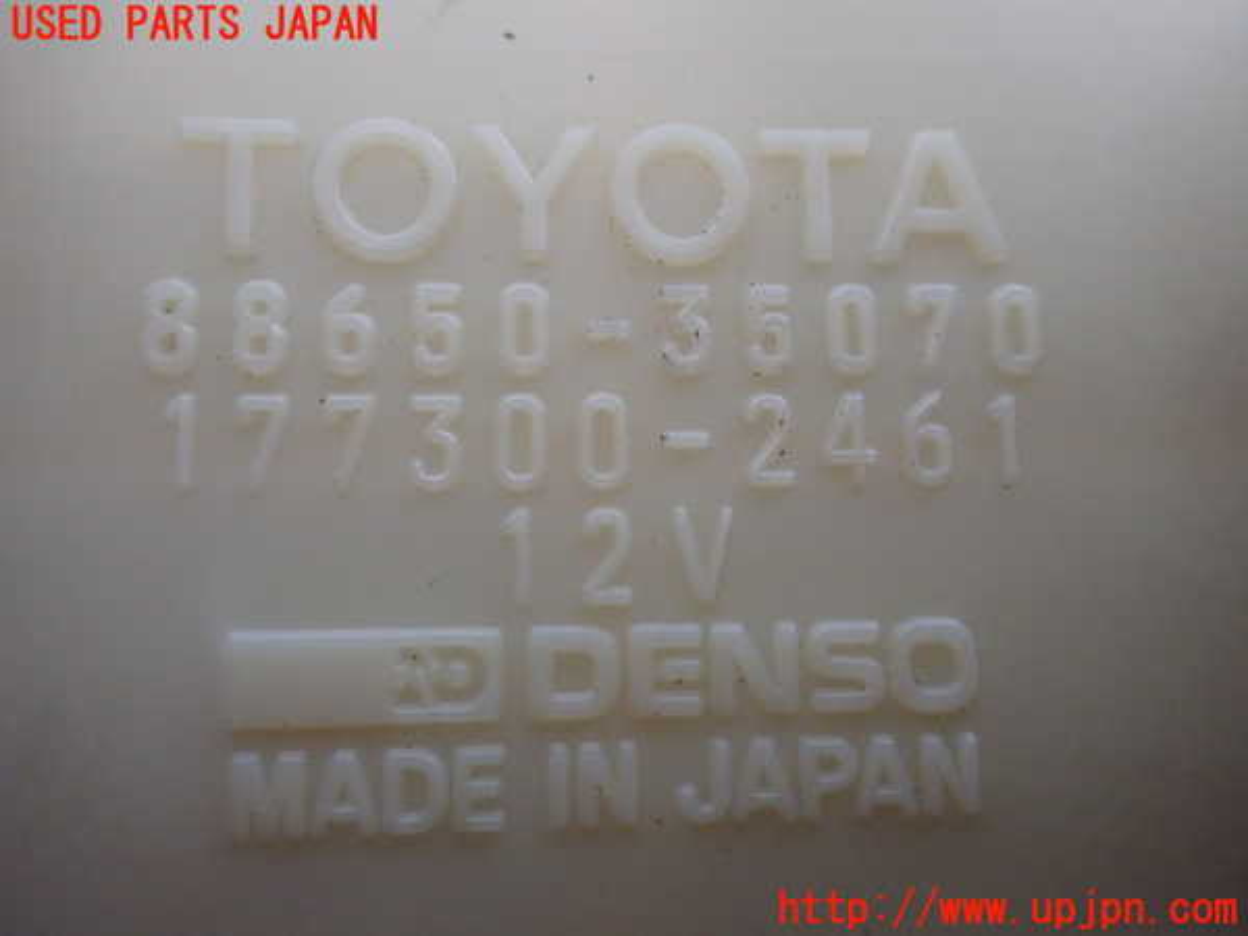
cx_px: 624
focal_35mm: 30
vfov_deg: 46.8
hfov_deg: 60.0
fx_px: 1082
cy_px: 468
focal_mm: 5.4
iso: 800
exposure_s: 1/125
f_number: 2.3
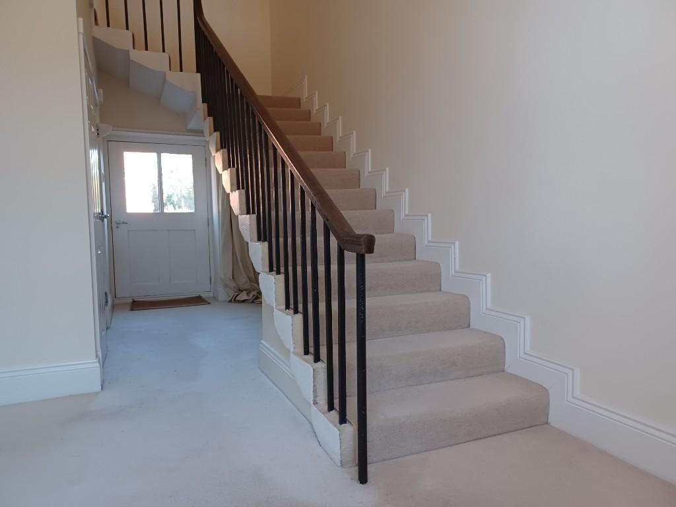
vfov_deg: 54.9
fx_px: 488
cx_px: 338
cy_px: 254
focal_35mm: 25
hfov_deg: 69.4
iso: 320
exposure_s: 1/50
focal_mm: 4.6
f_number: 1.8
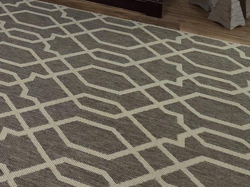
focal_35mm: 58
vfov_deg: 19.9
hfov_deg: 28.7
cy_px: -130
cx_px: -52
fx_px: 419
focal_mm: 2.2
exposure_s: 1/60
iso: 400
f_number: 1.9
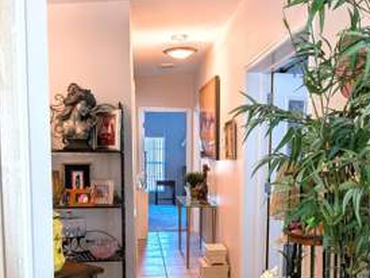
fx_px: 449
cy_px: 198
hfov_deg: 44.6
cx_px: 216
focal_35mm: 42
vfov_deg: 33.9
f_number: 1.7
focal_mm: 4.53
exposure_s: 1/332
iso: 31
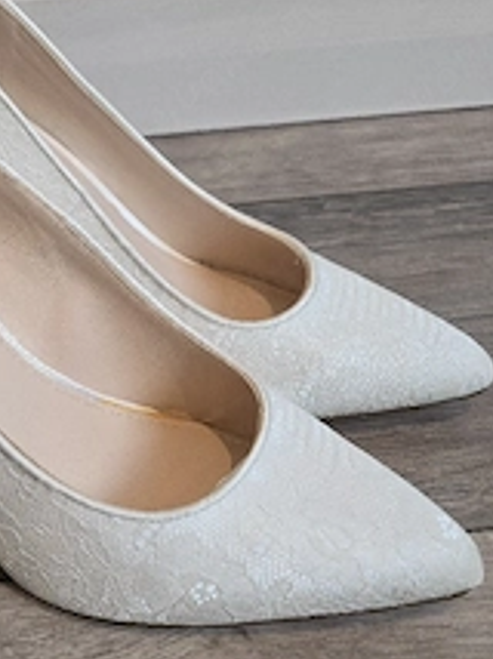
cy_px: 333
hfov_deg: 32.2
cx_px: 68
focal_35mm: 43
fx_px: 818
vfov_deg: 43.9
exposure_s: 1/182
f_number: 1.7
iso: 160
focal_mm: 6.3
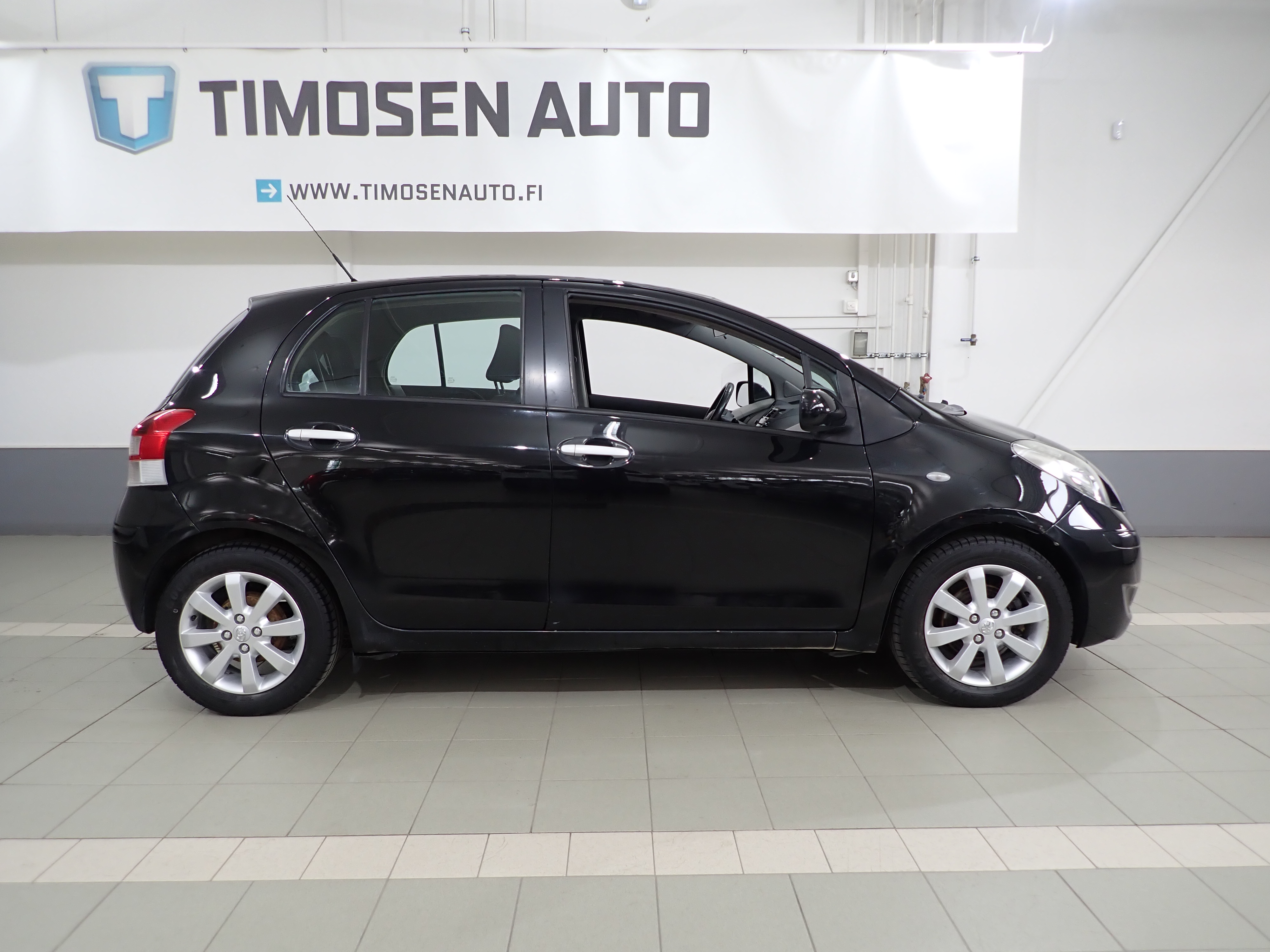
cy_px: 476
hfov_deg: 69.4
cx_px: 635
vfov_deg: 54.9
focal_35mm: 25
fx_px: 917
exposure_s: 1/60
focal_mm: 4.5
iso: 125
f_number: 2
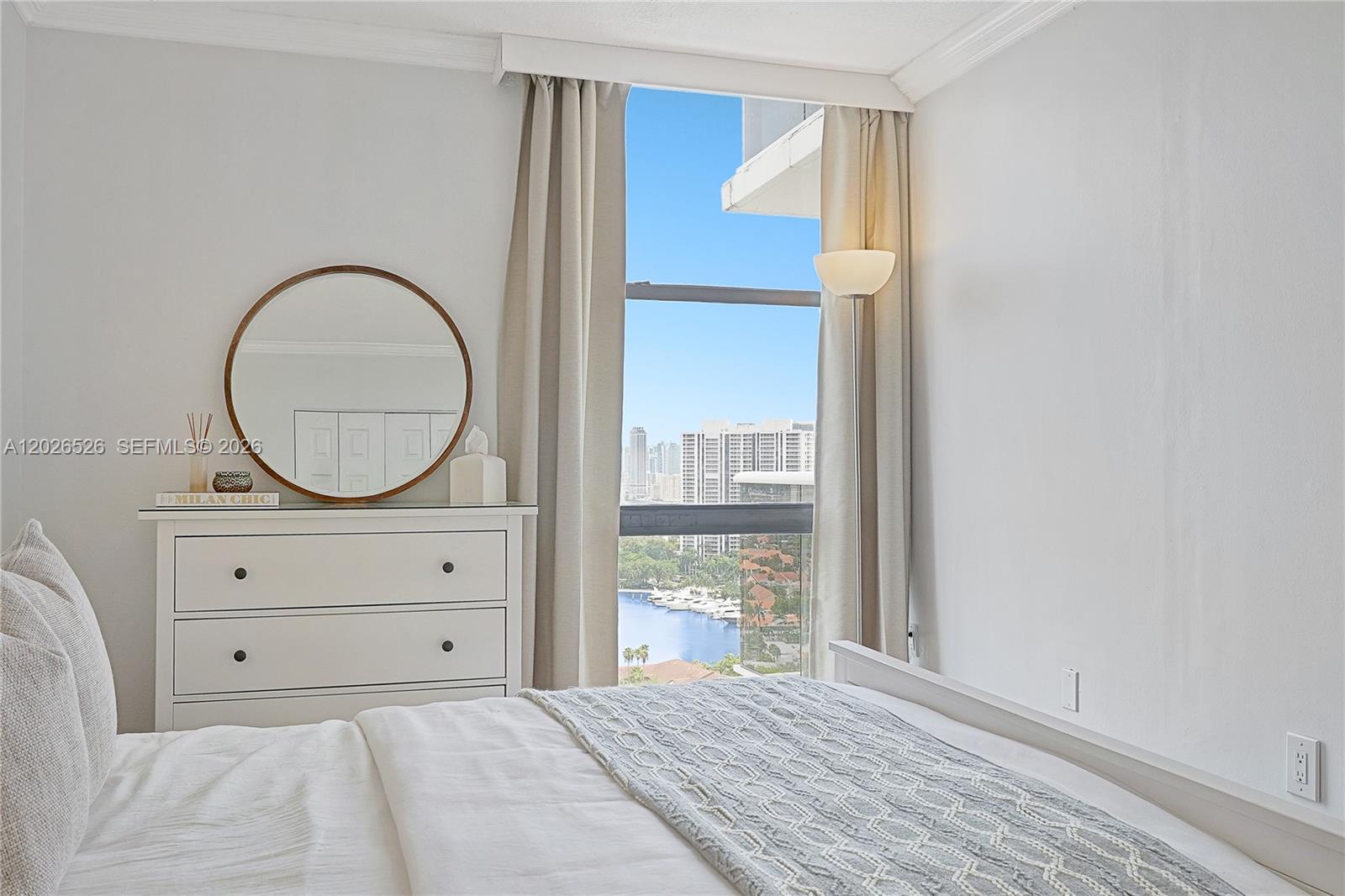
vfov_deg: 43.6
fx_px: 1121
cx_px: 672
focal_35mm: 30
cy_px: 448
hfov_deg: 61.9
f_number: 8
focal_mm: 20
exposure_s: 1/100
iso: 250
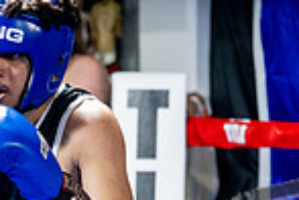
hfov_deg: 6.2
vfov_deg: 4.1
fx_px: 2749
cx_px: -136
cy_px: 303
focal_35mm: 331
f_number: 2
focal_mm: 84
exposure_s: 1/1000
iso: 4000
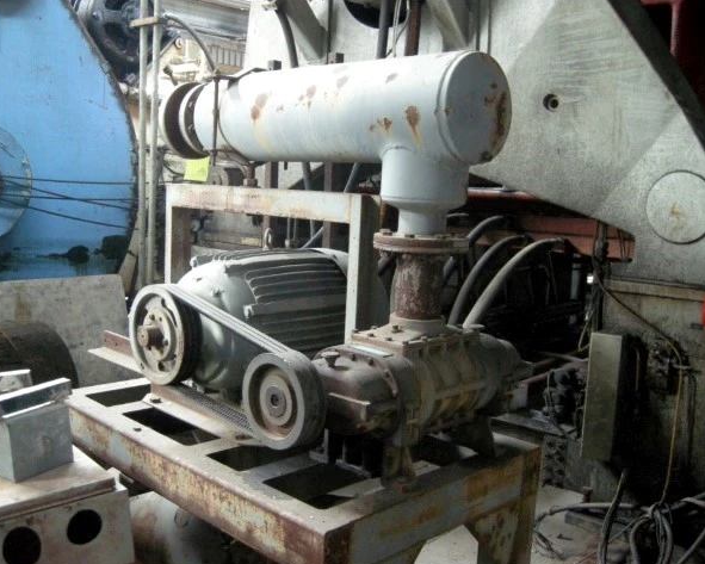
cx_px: 354
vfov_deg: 40.1
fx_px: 772
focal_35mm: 37
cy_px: 285
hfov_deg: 49.1
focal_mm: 7.5
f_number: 2.7
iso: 497
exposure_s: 1/8
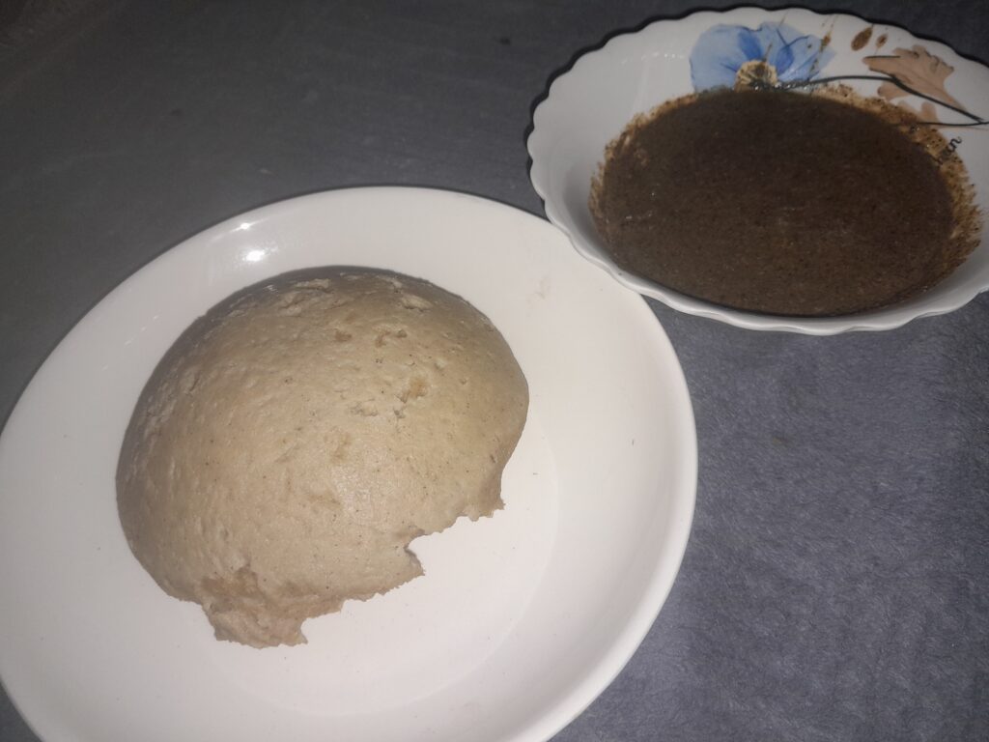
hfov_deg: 65.3
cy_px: 371
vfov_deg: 51.4
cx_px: 494
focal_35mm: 27
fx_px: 771
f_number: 1.8
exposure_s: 1/20
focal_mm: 4
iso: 80
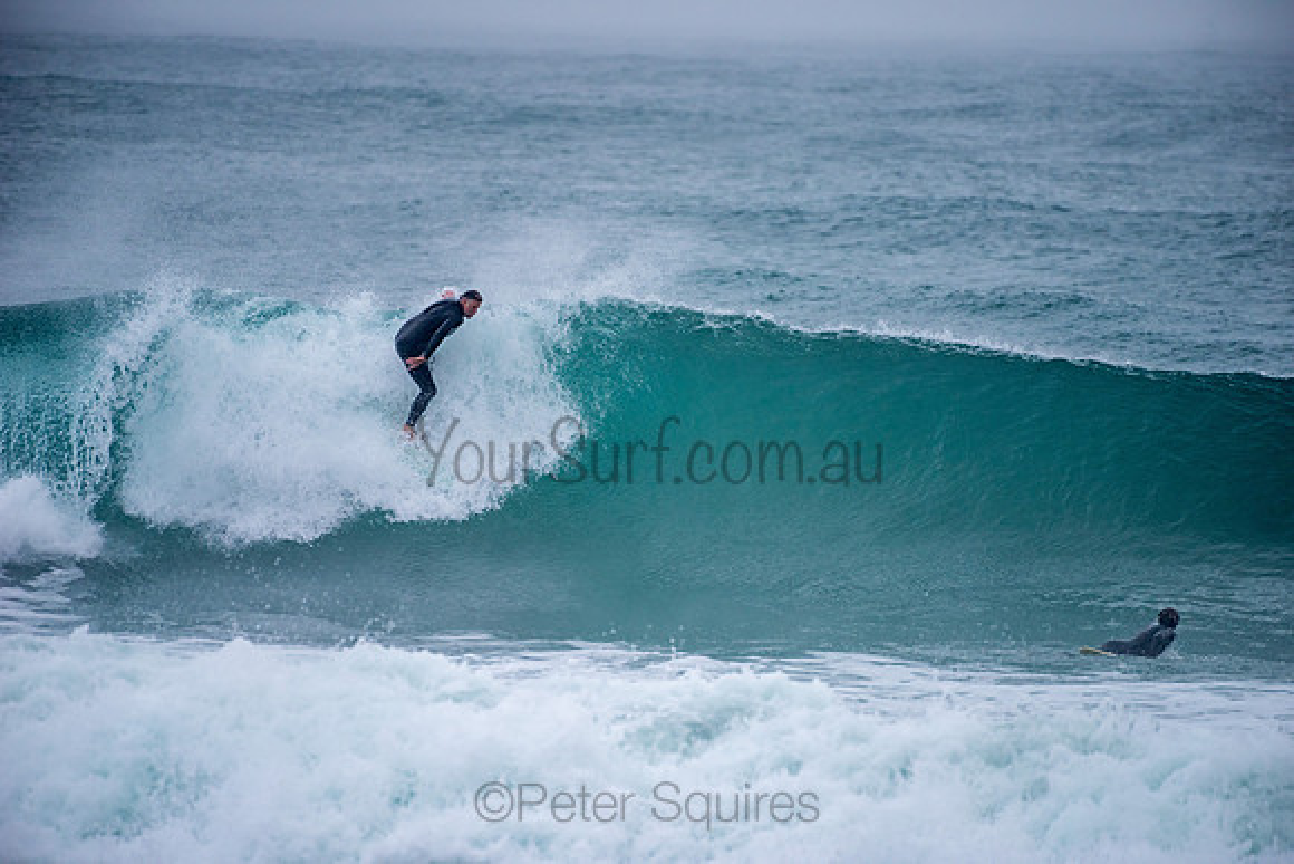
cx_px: 647
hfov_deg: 4.1
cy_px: 432
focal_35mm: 500
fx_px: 17976
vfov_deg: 2.8
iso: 360
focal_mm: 500
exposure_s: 1/1000
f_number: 5.6
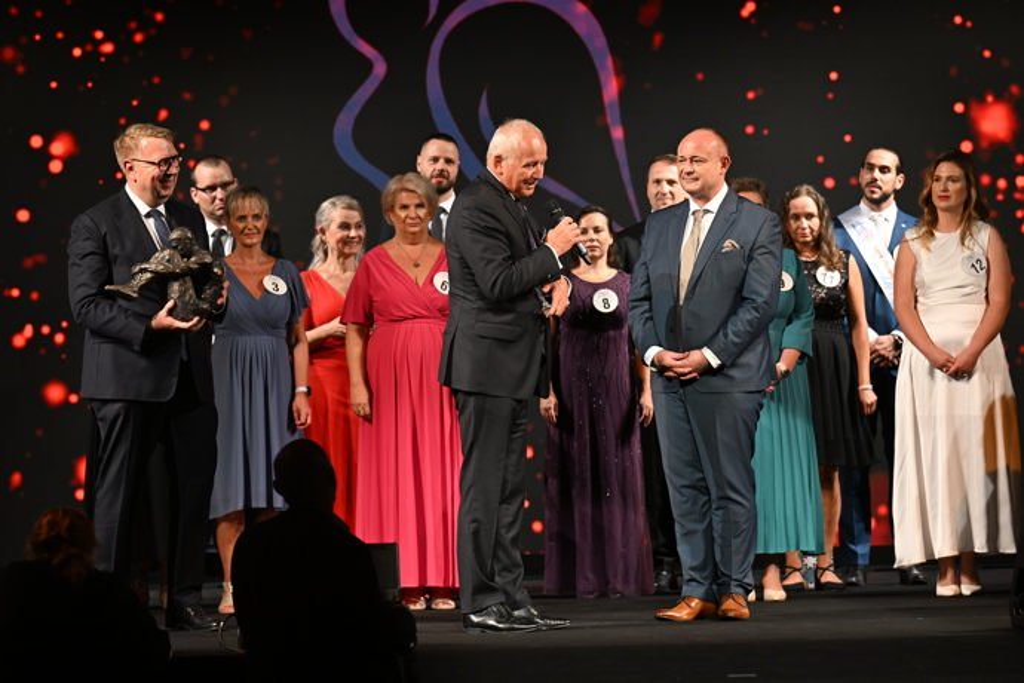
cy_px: 342
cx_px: 512
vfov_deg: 6.9
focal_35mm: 200
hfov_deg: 10.3
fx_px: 5688
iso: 1600
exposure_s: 1/200
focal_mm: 200
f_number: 4.5
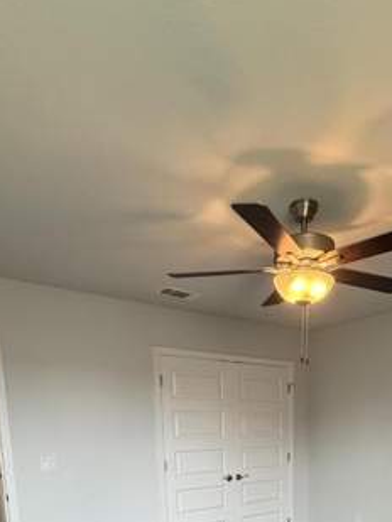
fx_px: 438
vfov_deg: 51.2
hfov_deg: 47.6
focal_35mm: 29
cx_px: 257
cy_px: 507
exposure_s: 1/99
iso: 200
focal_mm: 2.22
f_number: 2.2
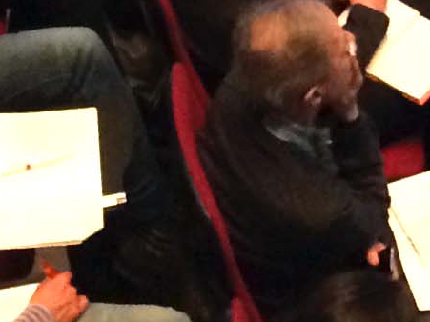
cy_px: -755
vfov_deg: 6.3
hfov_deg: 9.3
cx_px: 467
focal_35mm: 210
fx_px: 2608
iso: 320
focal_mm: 4.15
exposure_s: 1/17
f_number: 2.2
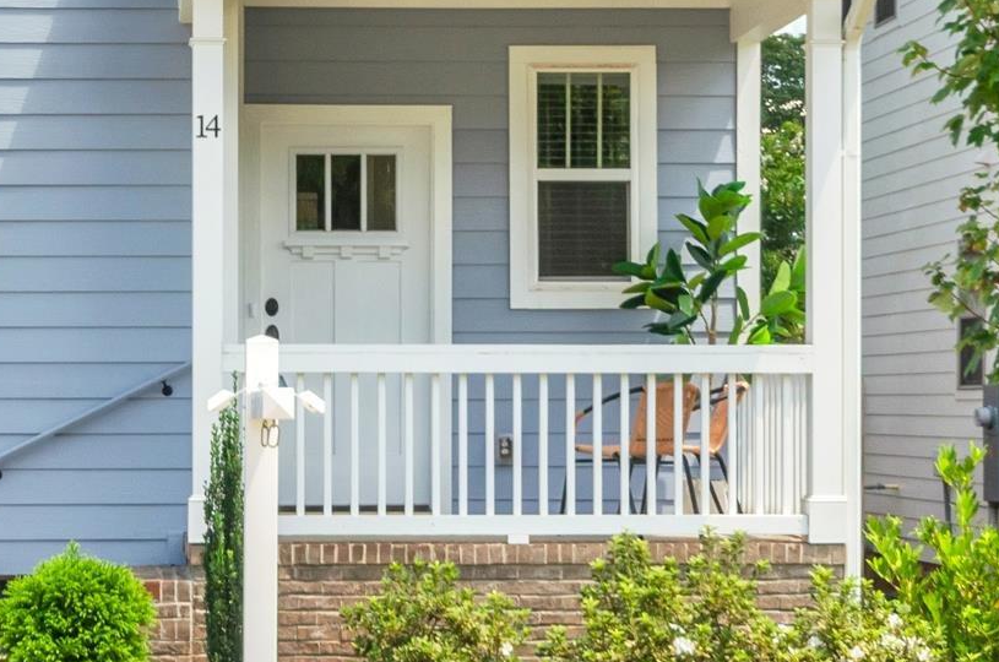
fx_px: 2548
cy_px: -167
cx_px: 163
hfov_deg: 21.8
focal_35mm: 92
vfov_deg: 14.3
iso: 250
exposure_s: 1/125
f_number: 9
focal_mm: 20
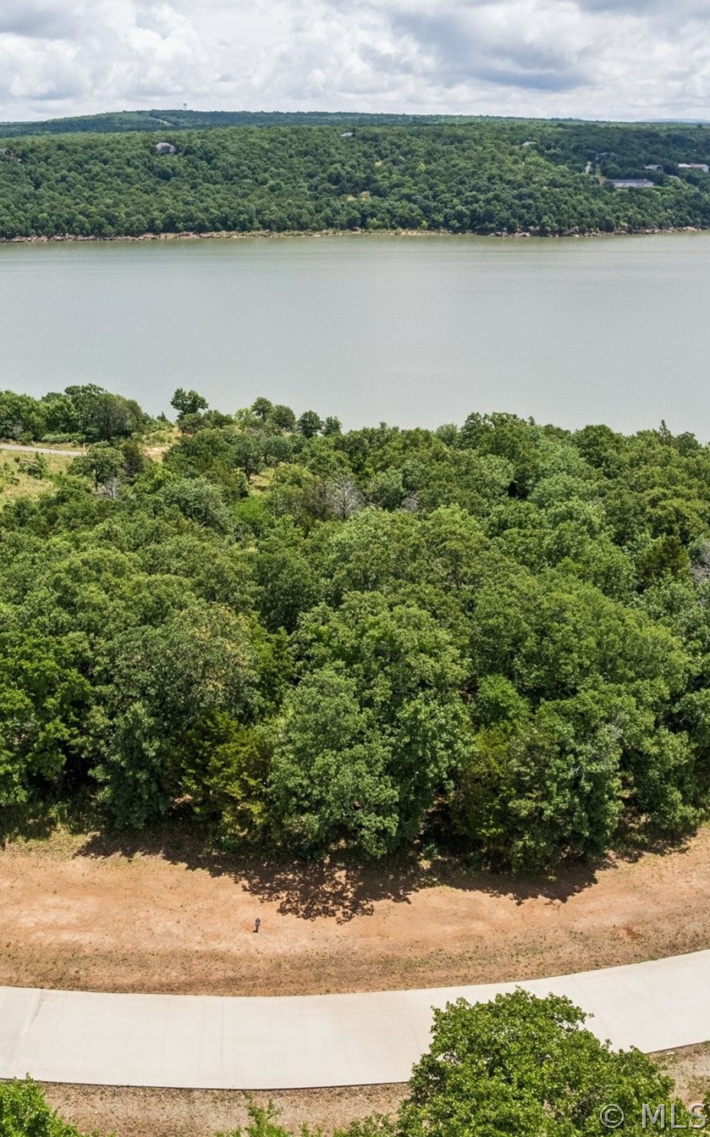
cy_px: 568
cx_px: 256
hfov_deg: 37.0
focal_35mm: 34
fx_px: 1053
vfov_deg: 56.7
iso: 120
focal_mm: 8.4
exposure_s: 1/2000
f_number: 2.8
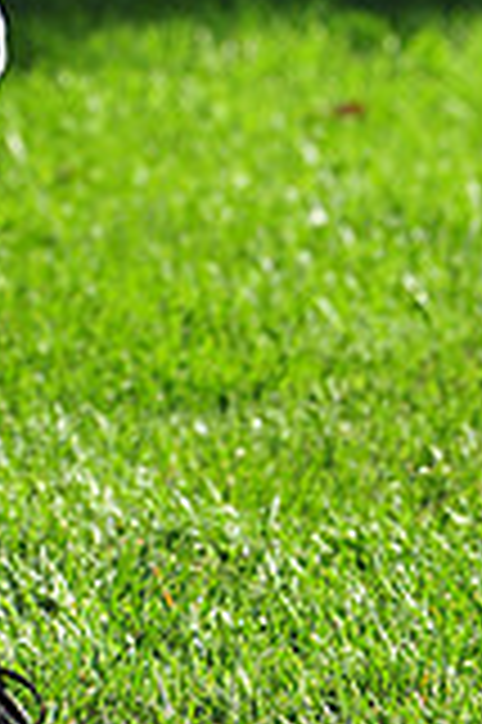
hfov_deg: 2.5
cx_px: -351
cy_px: -238
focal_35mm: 558
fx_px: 11230
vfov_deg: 3.7
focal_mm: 155
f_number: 4.5
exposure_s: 1/2500
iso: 400
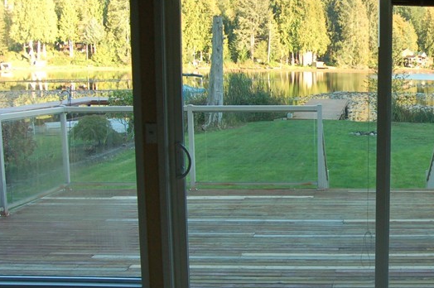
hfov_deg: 33.6
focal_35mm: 56
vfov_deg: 24.1
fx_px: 674
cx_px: 400
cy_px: 161
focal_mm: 18
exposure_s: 1/125
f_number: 5.6
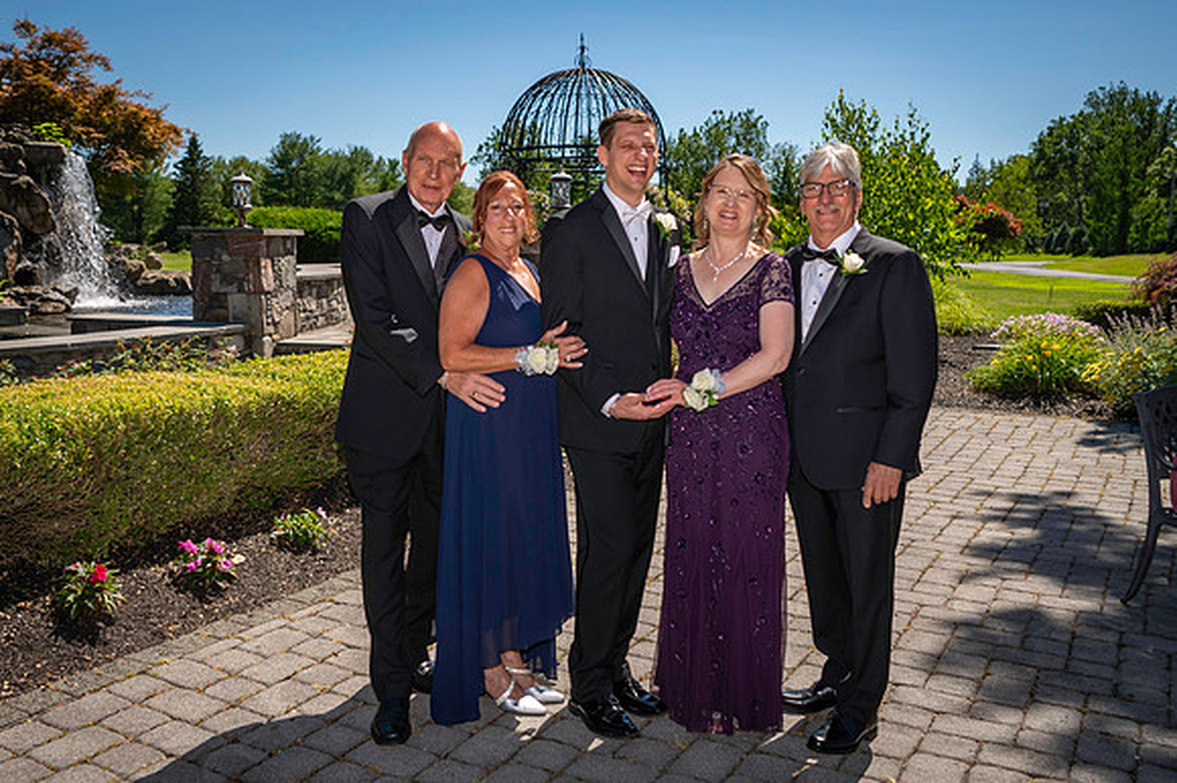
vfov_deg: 37.9
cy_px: 327
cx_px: 556
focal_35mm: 35
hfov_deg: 54.7
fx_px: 1136
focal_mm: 26
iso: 100
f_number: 3.2
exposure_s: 1/2500
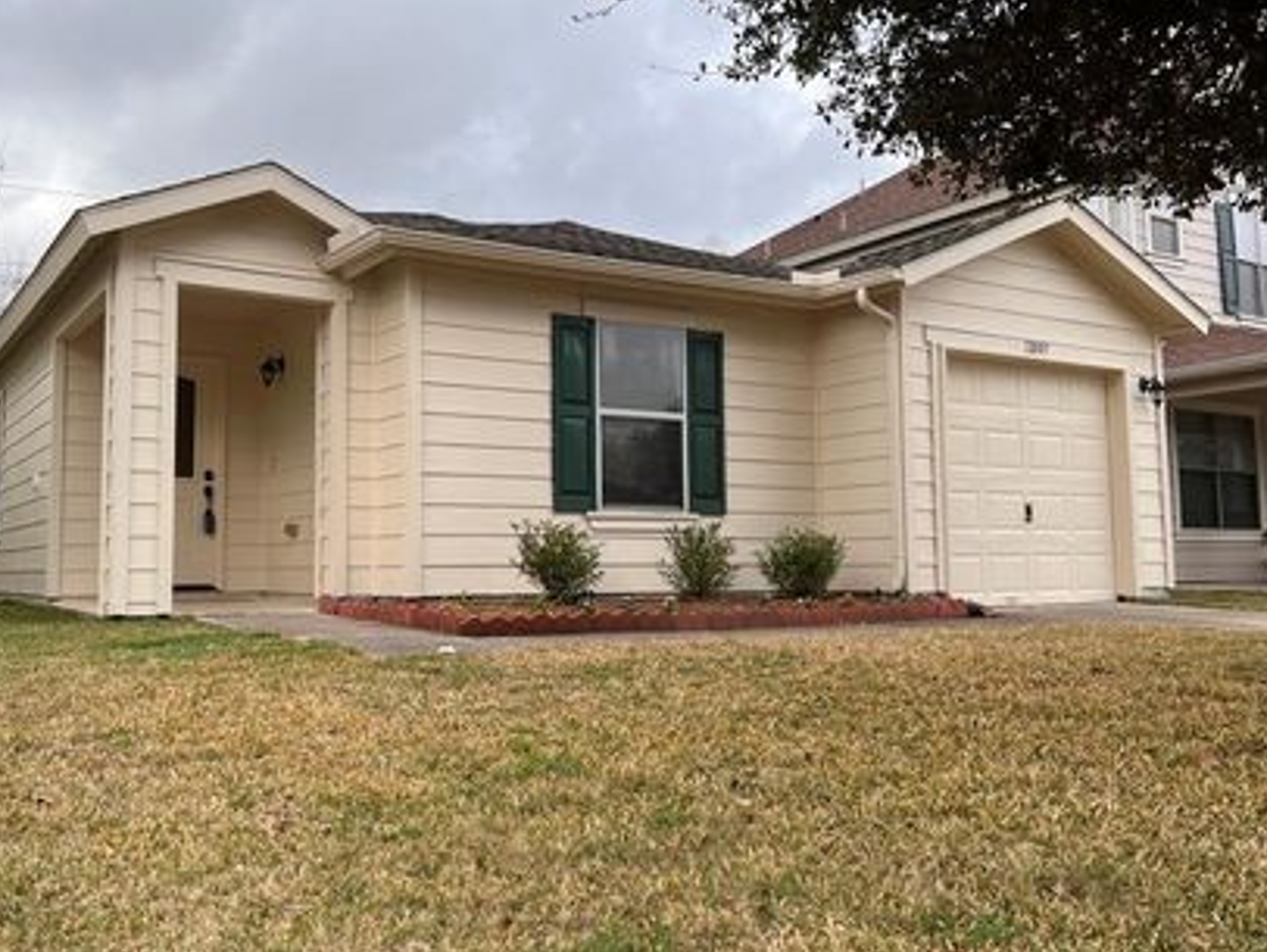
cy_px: 451
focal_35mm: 32
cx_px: 512
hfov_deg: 56.4
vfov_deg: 44.2
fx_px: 1172
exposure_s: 1/2353
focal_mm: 5.7
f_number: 1.5
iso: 50
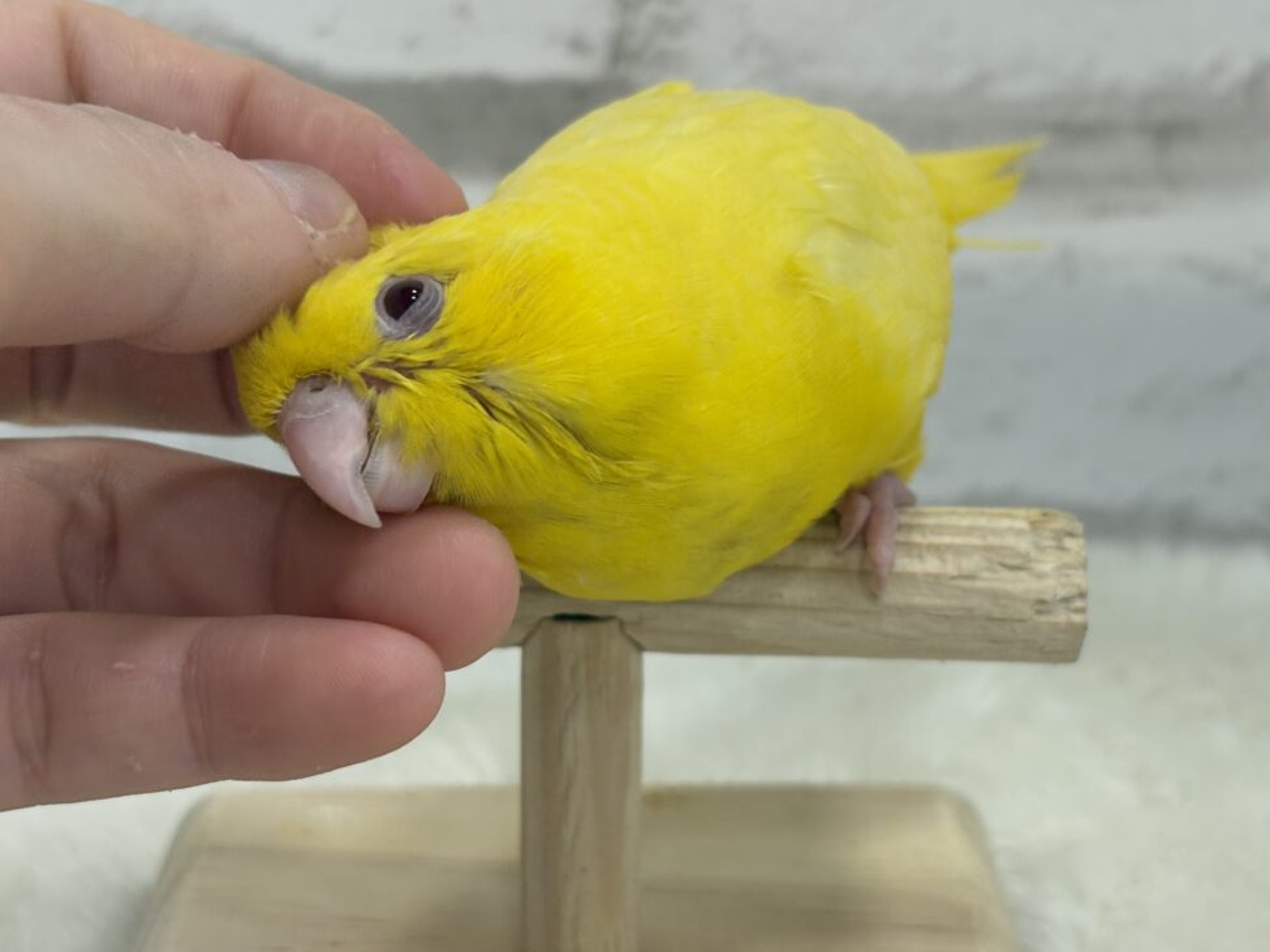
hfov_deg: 30.2
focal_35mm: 64
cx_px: 771
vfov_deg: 22.9
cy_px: 410
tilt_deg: -17.6
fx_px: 2348
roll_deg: -1.3
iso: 64
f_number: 1.6
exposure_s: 1/100
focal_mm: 5.96
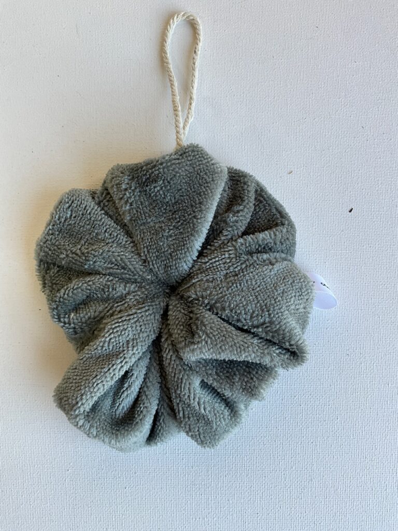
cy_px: 266
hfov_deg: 48.2
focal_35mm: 29
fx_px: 445
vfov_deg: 61.7
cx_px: 199
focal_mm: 3
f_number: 1.8
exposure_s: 1/100
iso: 25
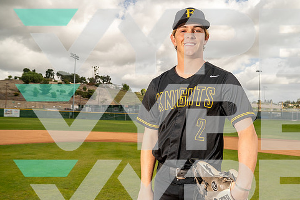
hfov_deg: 54.2
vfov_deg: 37.8
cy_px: 117
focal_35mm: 35
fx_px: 292
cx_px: 174
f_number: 8
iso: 100
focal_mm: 29
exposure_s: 1/250
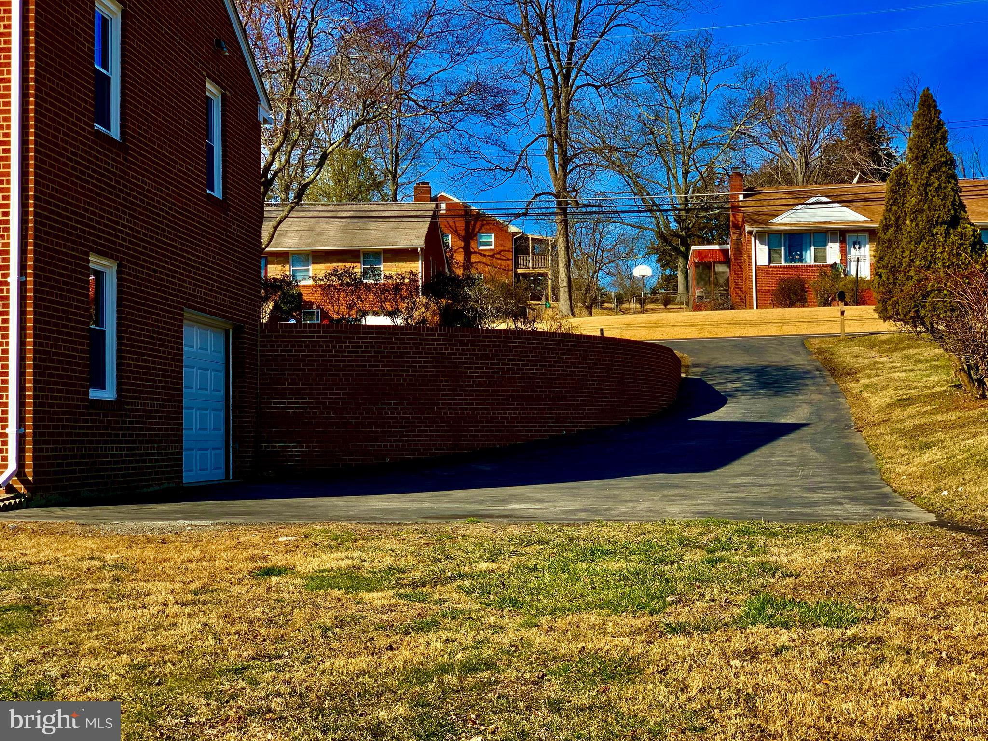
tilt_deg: +4.2
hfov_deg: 36.8
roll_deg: -0.2
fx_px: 1484
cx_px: 494
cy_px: 370
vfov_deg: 28.0
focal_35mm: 52
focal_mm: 6
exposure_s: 1/631
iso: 16
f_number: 2.4
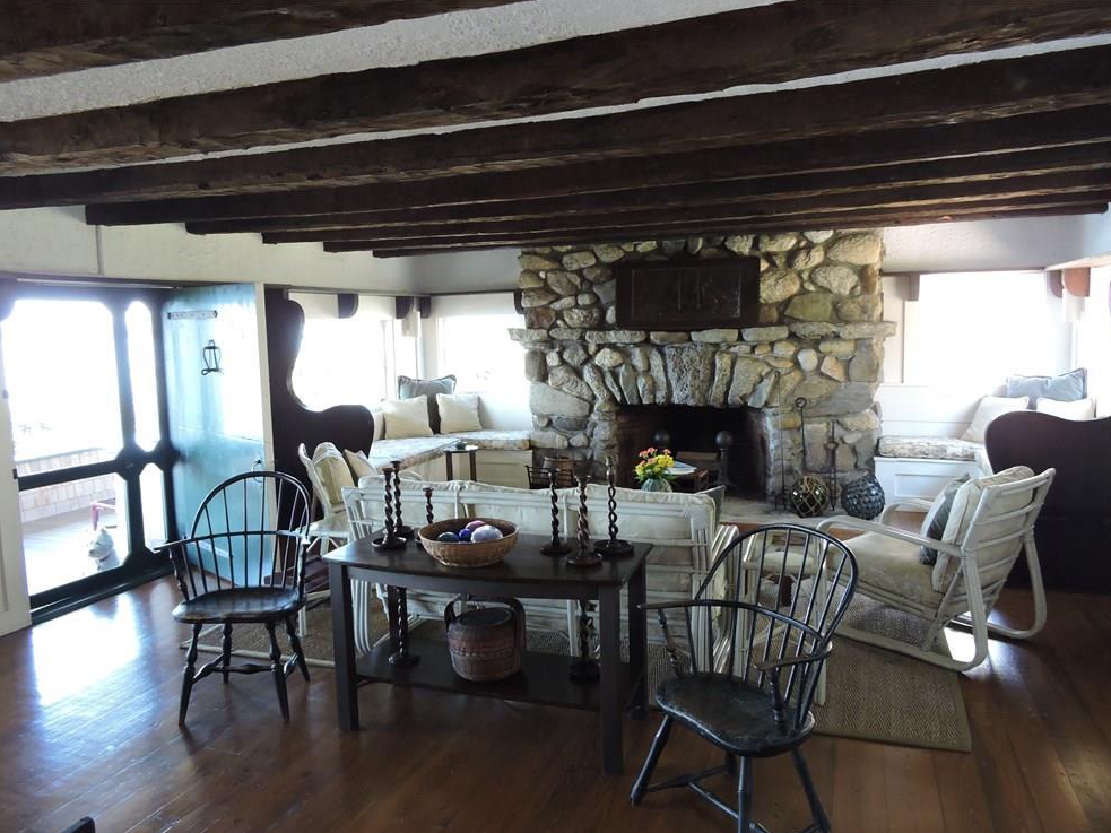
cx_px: 540
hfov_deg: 69.4
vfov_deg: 54.9
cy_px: 431
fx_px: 802
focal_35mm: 25
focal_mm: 4.3
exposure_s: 1/25
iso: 400
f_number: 3.3
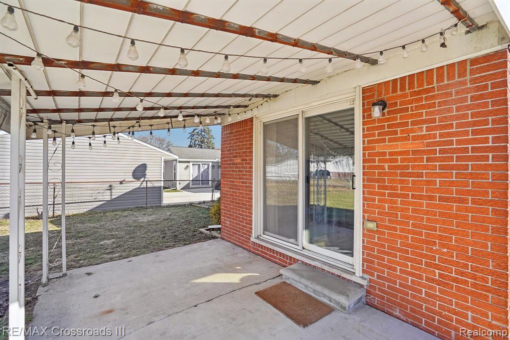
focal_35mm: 16
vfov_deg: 73.7
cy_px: 170
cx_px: 255
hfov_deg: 96.8
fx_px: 227
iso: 400
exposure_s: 1/250
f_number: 8
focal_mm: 16
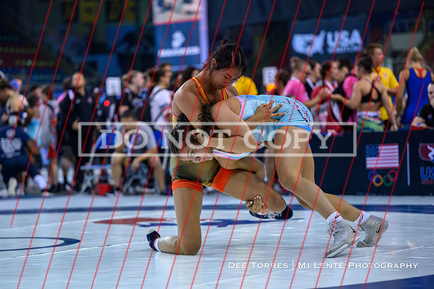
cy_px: 144
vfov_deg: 13.0
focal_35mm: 105
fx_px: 1266
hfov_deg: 19.5
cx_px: 217
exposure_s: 1/800
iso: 2500
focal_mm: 105
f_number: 2.8
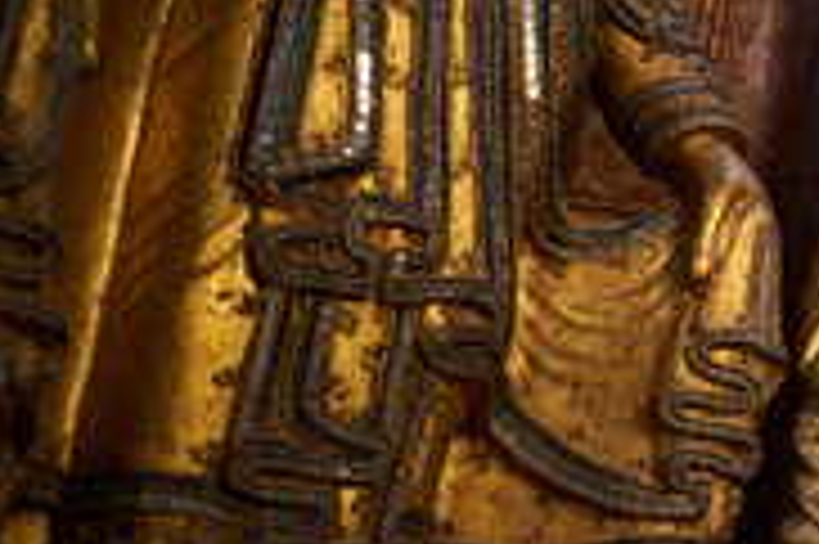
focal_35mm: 77
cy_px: 173
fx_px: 1750
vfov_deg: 17.6
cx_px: 1566
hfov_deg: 18.7
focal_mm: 20
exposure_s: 1/10
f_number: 2.8
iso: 200
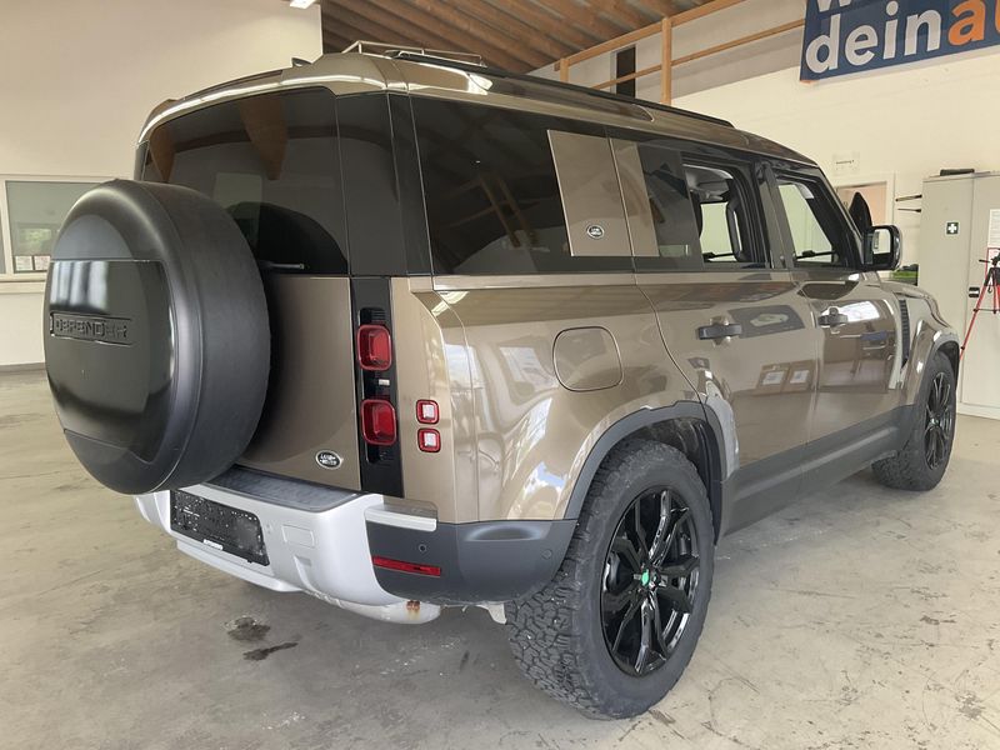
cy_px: 375
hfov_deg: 61.7
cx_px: 500
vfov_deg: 48.2
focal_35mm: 29
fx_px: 838
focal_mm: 3
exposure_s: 1/76
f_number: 1.8
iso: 64
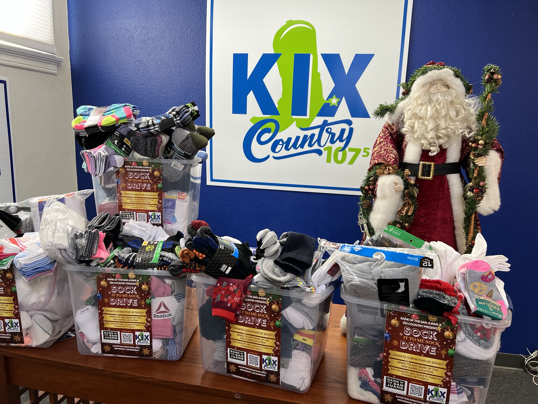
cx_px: 269
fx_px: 404
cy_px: 202
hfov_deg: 67.3
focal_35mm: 26
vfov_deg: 53.1
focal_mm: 5.7
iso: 100
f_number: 1.5
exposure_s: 1/120
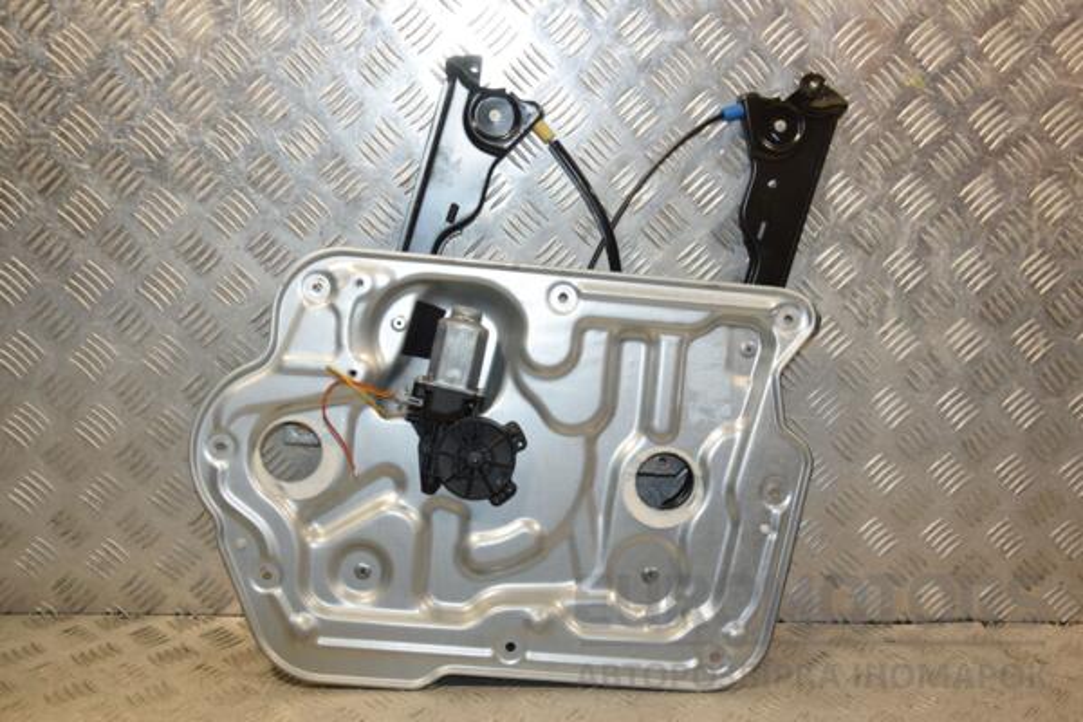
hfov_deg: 49.6
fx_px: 1173
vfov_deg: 34.2
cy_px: 361
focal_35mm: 39
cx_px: 542
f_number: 5.6
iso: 800
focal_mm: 26
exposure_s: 1/200
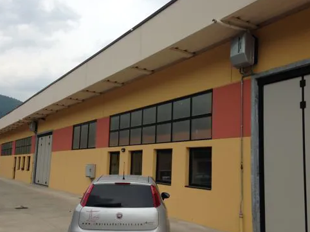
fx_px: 340
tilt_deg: +7.4
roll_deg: -3.0
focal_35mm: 38
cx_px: 164
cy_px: 126
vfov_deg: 37.7
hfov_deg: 49.0
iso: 50
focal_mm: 4.12
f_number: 2.4
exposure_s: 1/1595
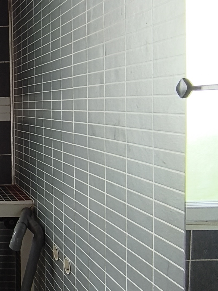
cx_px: -89
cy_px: 123
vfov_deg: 41.1
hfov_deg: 25.5
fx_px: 386
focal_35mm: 46
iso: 80
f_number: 2.2
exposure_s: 1/100
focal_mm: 1.65
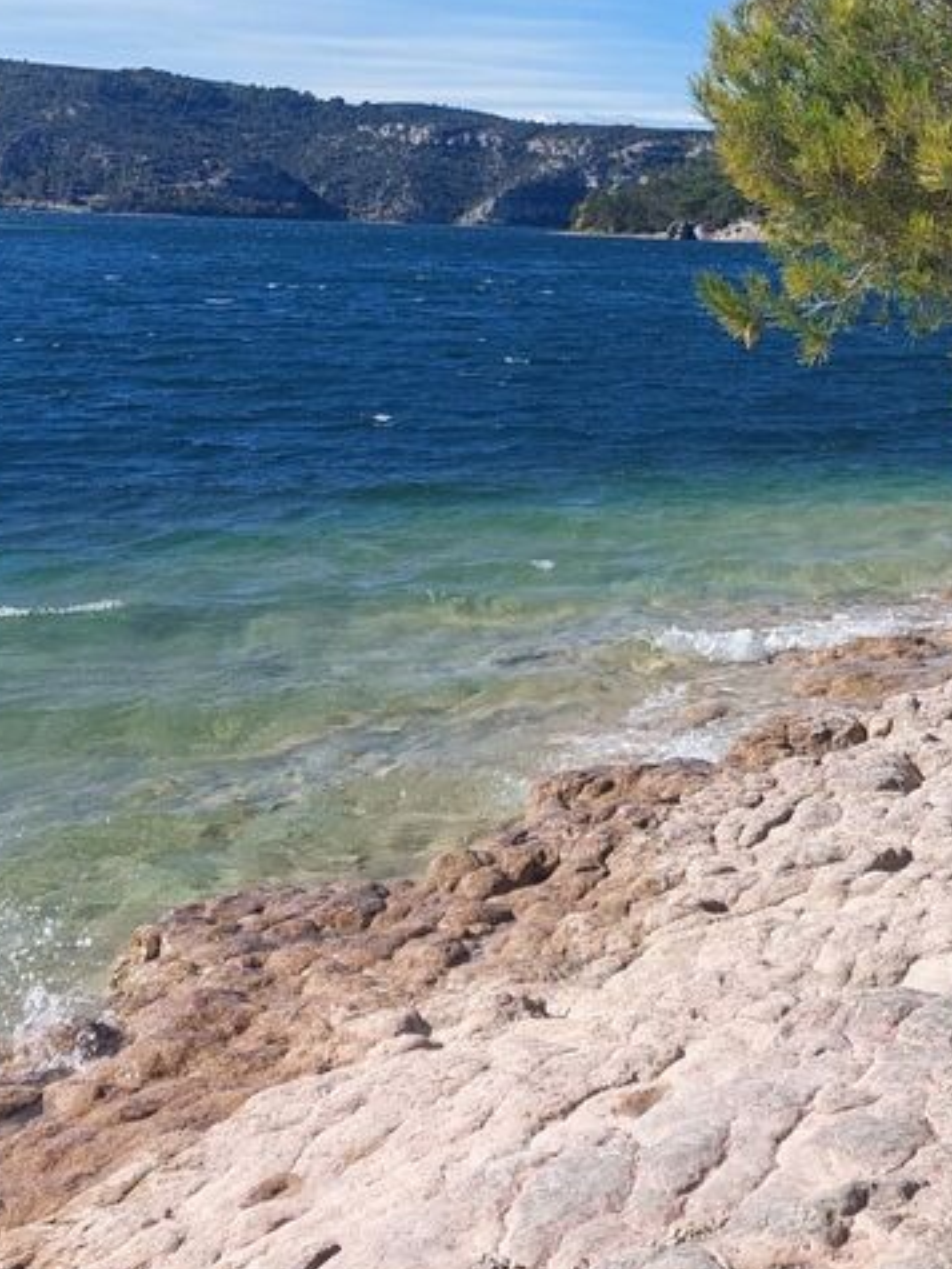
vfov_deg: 30.0
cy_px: 245
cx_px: 792
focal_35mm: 63
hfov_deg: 22.9
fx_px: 2310
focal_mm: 5.23
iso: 25
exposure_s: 1/1055
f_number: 1.8
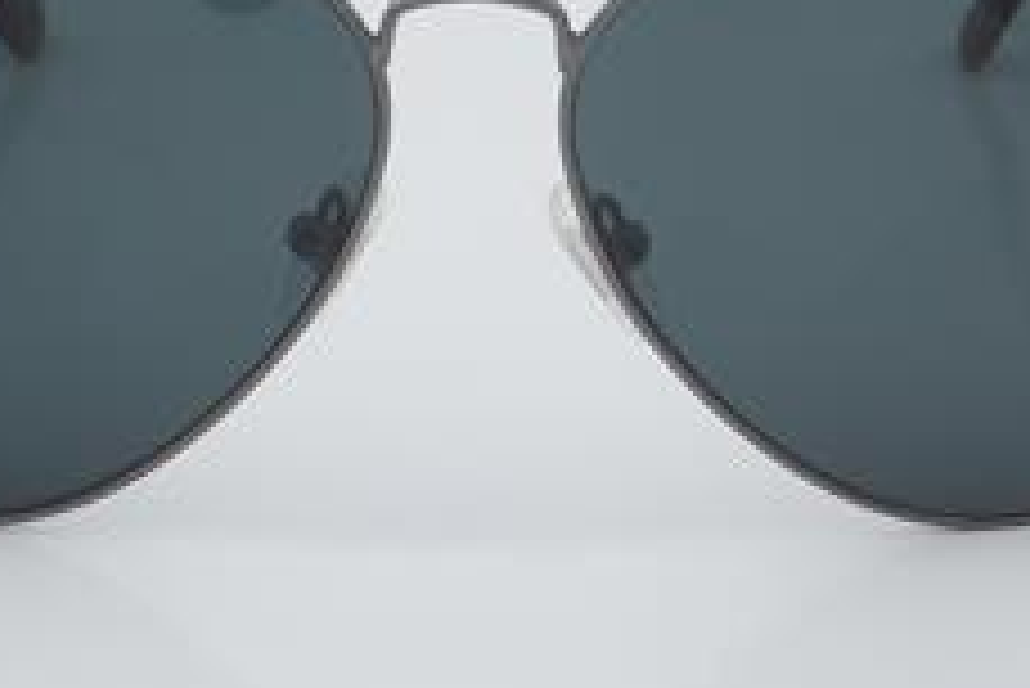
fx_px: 4119
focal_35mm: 144
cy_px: 130
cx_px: 477
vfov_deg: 9.5
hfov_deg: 14.3
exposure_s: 1/3
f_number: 32
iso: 100
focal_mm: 55
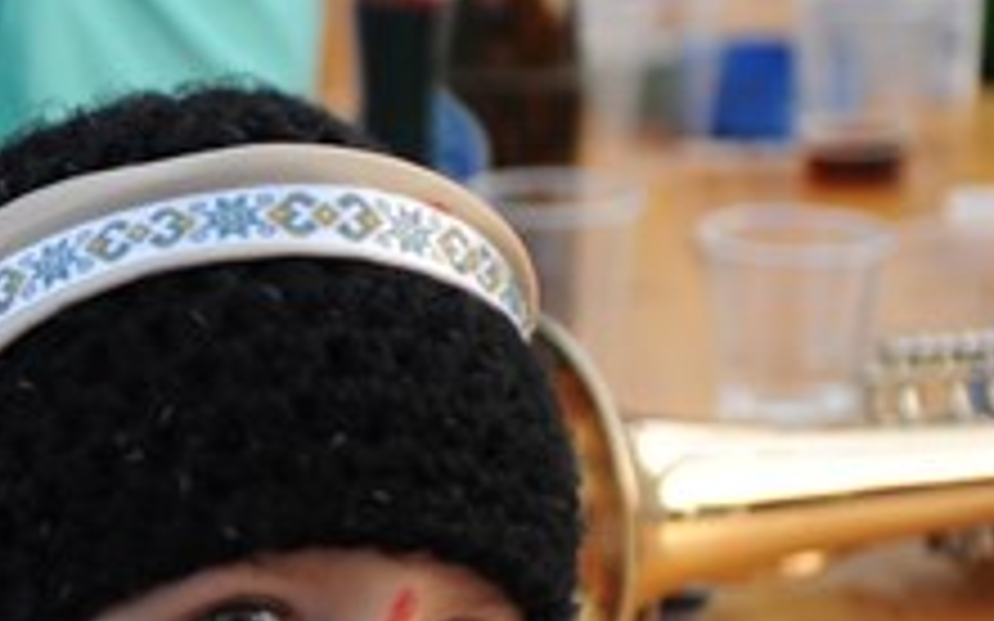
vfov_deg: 7.4
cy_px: 428
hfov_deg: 11.4
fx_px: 4794
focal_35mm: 177
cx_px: -396
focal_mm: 48
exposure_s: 1/640
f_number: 2.8
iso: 800
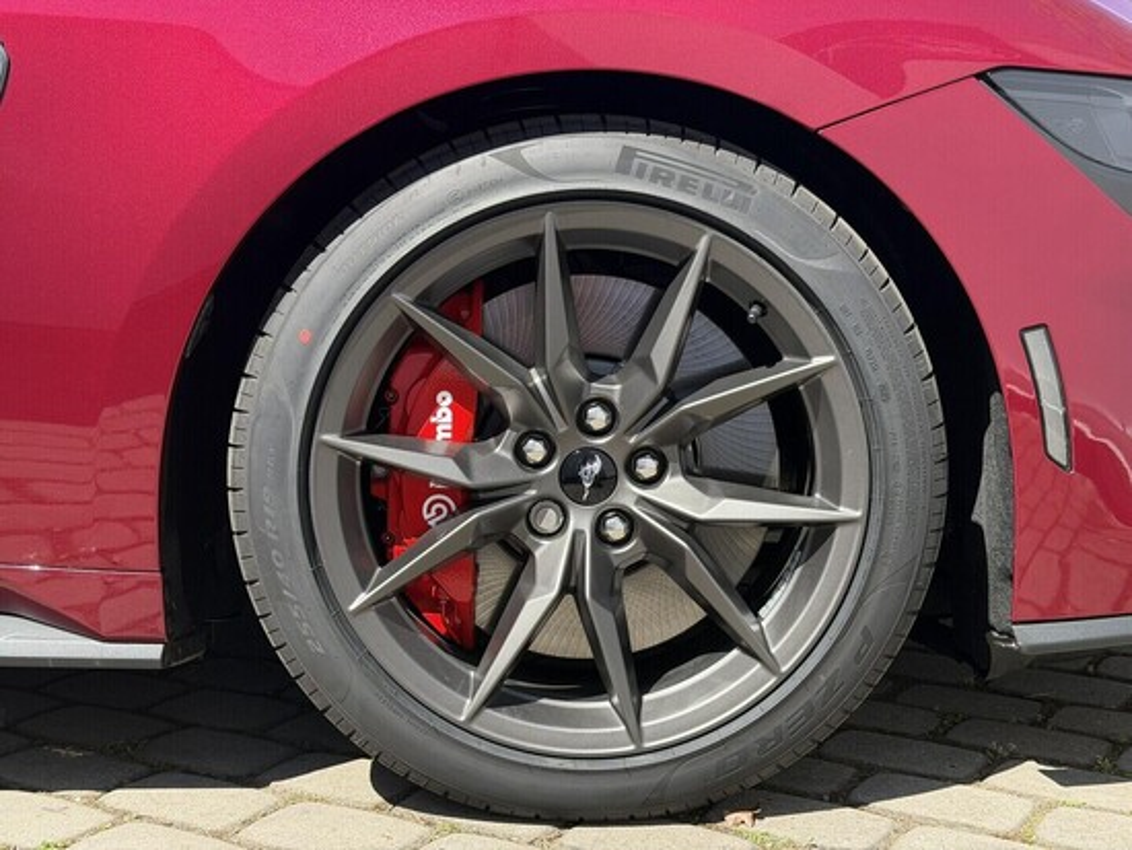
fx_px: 1570
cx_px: 566
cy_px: 425
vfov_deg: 30.3
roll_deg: +0.9
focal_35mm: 48
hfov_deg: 39.6
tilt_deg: -8.2
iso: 80
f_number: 1.78
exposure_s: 1/1608
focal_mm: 6.76
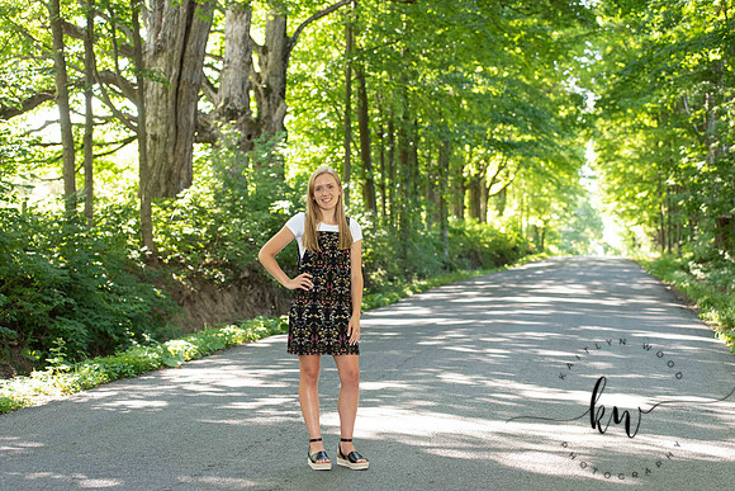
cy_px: 246
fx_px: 1429
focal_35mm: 70
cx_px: 368
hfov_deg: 28.8
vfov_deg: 19.5
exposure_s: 1/200
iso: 640
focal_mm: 70
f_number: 3.5
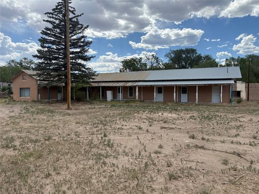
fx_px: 180
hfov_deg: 71.6
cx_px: 130
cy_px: 97
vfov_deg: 56.8
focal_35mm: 24
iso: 80
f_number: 1.78
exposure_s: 1/3953
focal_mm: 6.76
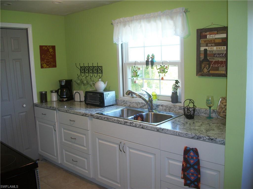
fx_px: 234
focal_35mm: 32
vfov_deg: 44.2
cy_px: 94
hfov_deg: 56.8
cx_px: 126
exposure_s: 1/30
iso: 80
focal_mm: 5.7
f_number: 2.9
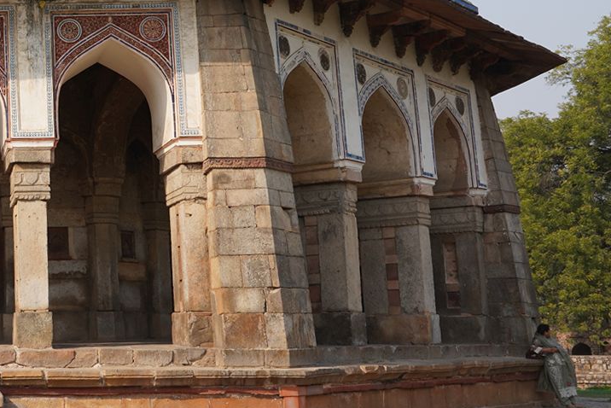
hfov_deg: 27.1
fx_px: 1138
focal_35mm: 67
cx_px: -92
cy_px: 105
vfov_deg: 20.2
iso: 100
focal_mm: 24
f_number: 11
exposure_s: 1/100
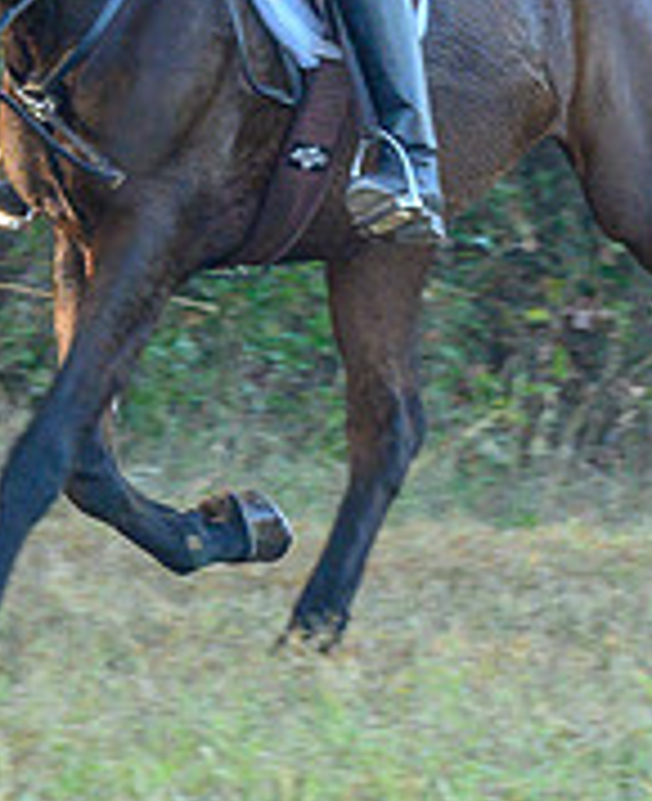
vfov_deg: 1.7
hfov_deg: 1.4
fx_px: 27270
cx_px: 101
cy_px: -179
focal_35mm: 1143
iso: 1600
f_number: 8
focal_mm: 155
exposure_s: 1/250
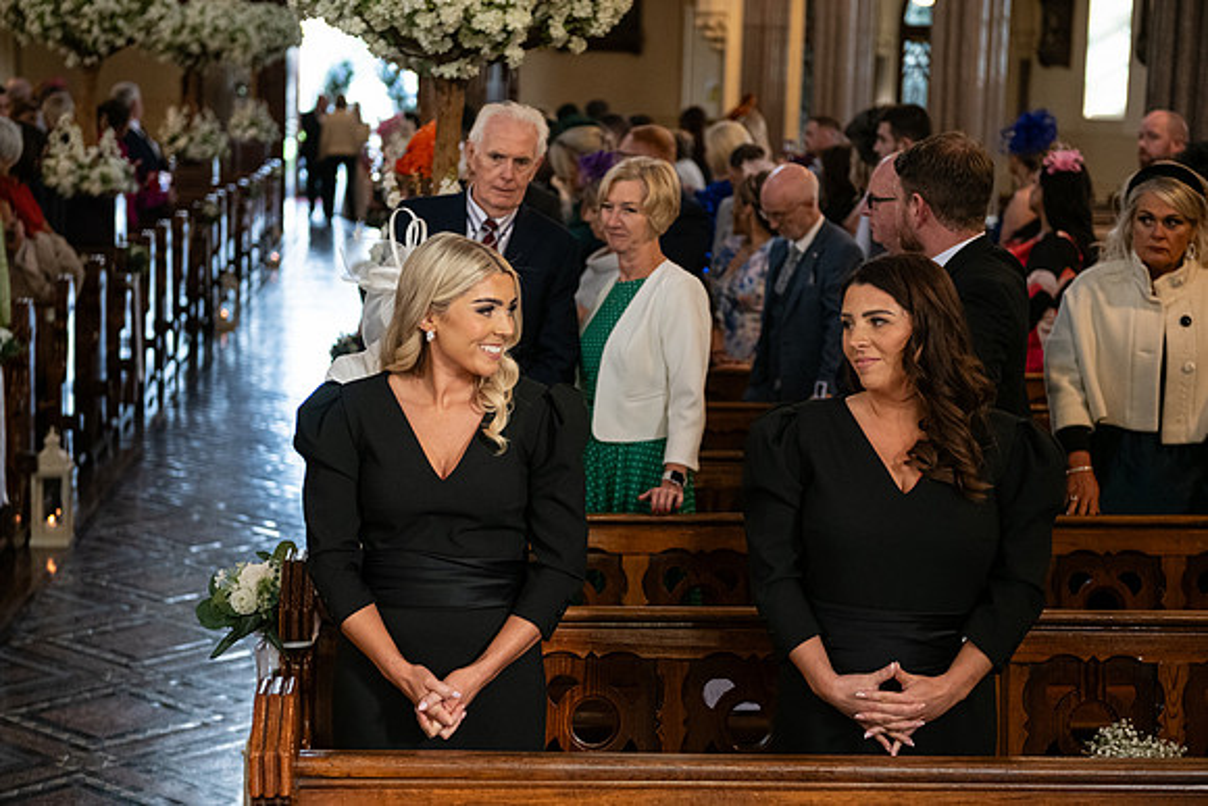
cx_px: 604
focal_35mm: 66
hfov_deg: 30.5
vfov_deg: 20.6
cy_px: 403
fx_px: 2215
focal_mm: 66
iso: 1600
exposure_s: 1/160
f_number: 3.5
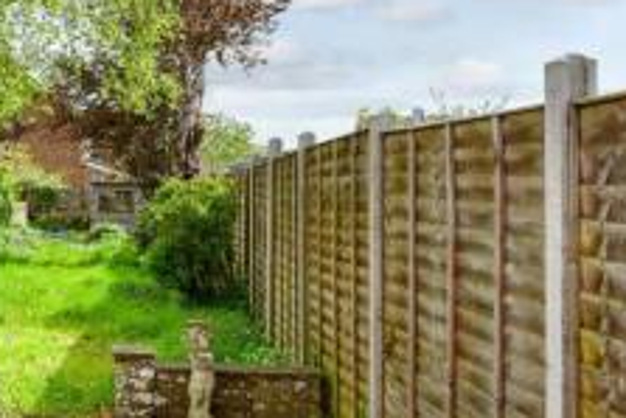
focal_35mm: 47
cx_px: -91
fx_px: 818
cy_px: 184
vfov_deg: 28.7
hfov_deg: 34.9
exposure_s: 1/640
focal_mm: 11
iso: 400
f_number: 8
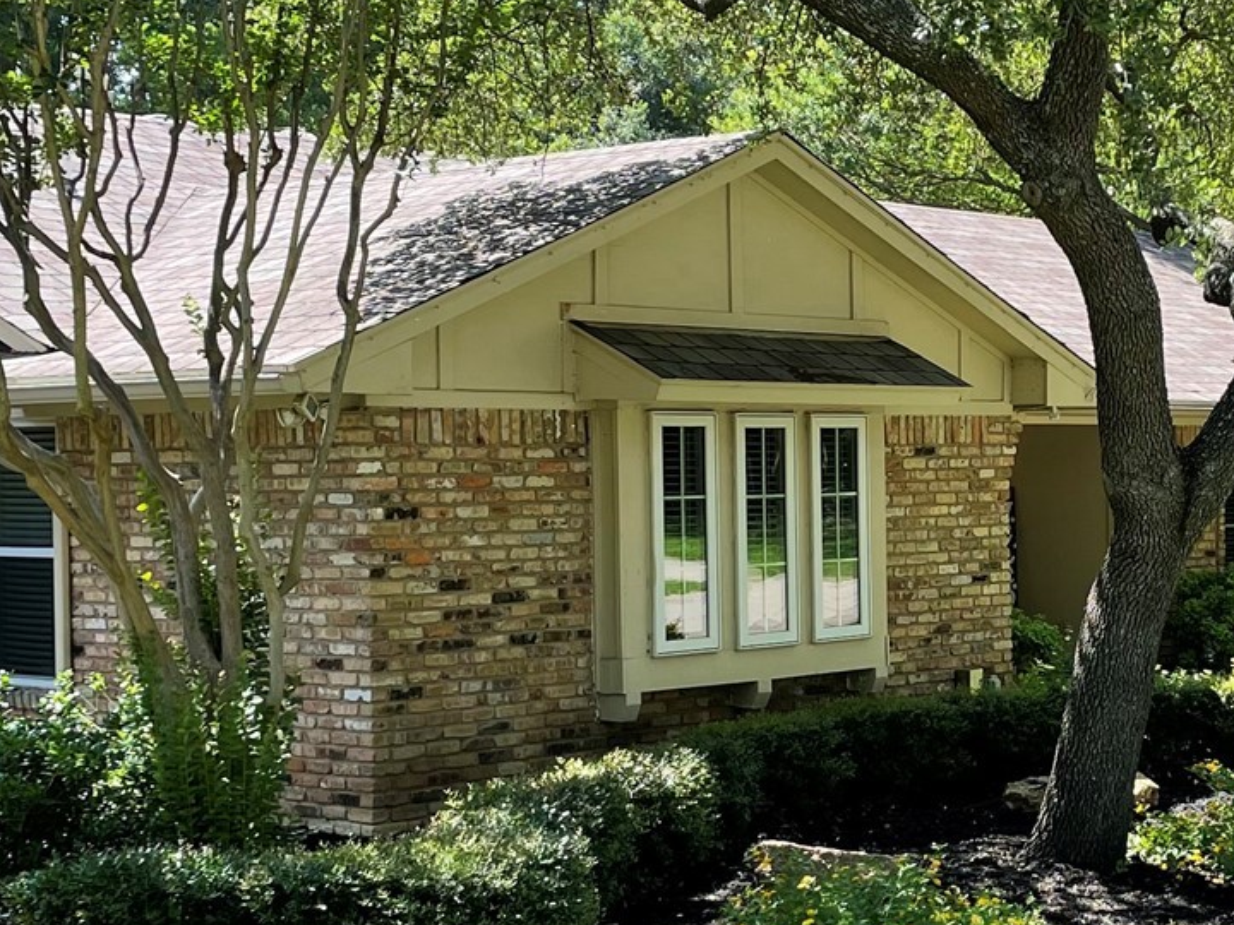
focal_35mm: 74
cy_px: 507
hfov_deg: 25.6
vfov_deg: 19.9
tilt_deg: -1.5
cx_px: 1095
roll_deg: +0.7
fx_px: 2638
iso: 32
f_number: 1.6
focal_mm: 4.2
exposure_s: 1/564
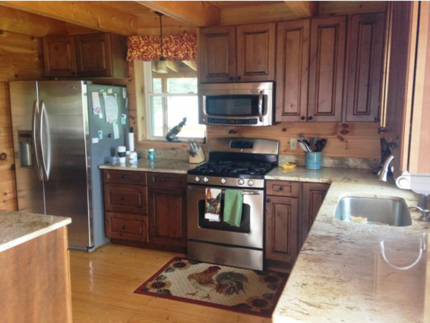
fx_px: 410
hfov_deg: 55.3
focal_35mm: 33
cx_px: 215
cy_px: 162
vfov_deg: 43.0
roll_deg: -0.2
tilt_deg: -9.3
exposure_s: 1/20
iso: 125
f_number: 2.4
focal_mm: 4.12
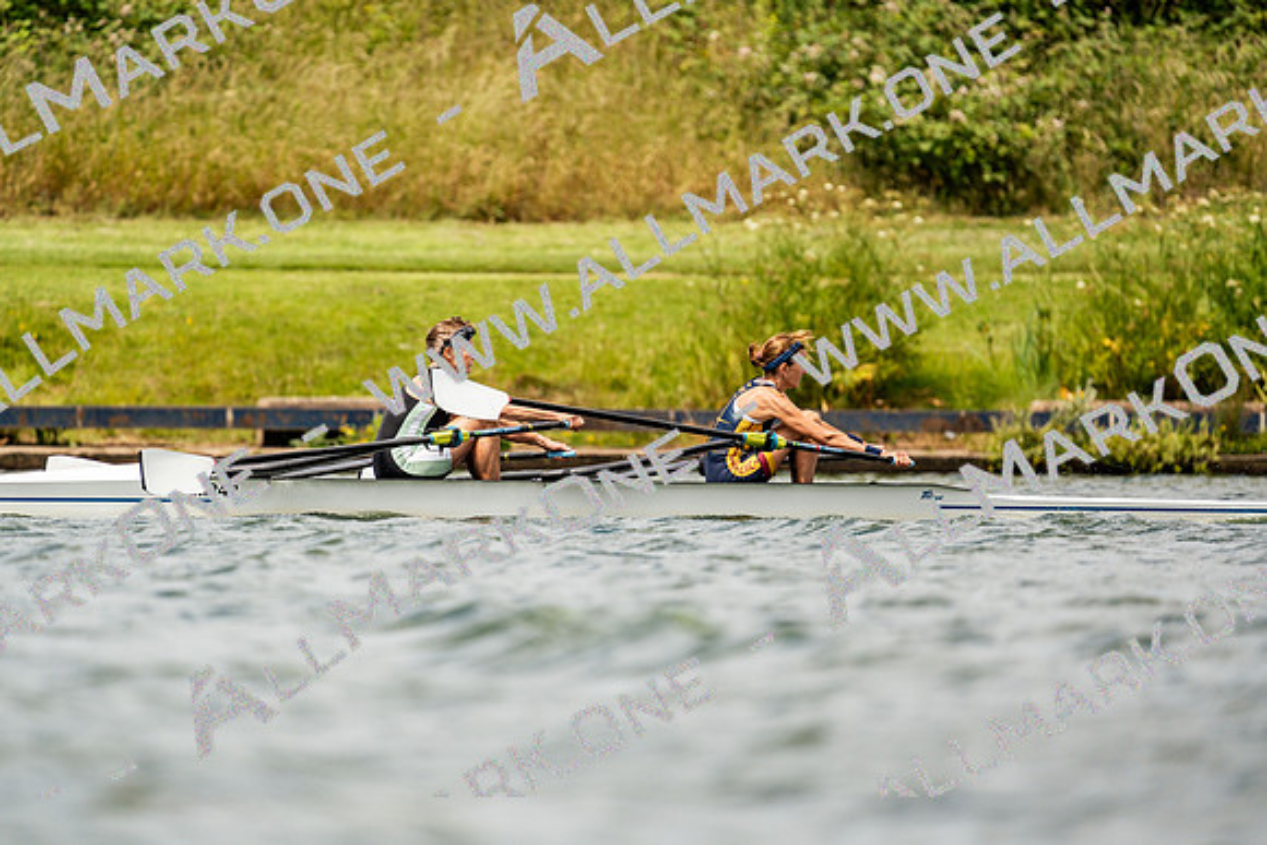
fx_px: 21121
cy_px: 422
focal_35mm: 600
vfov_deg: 2.3
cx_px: 634
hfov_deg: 3.4
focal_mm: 600
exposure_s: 1/2000
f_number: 6.3
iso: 320
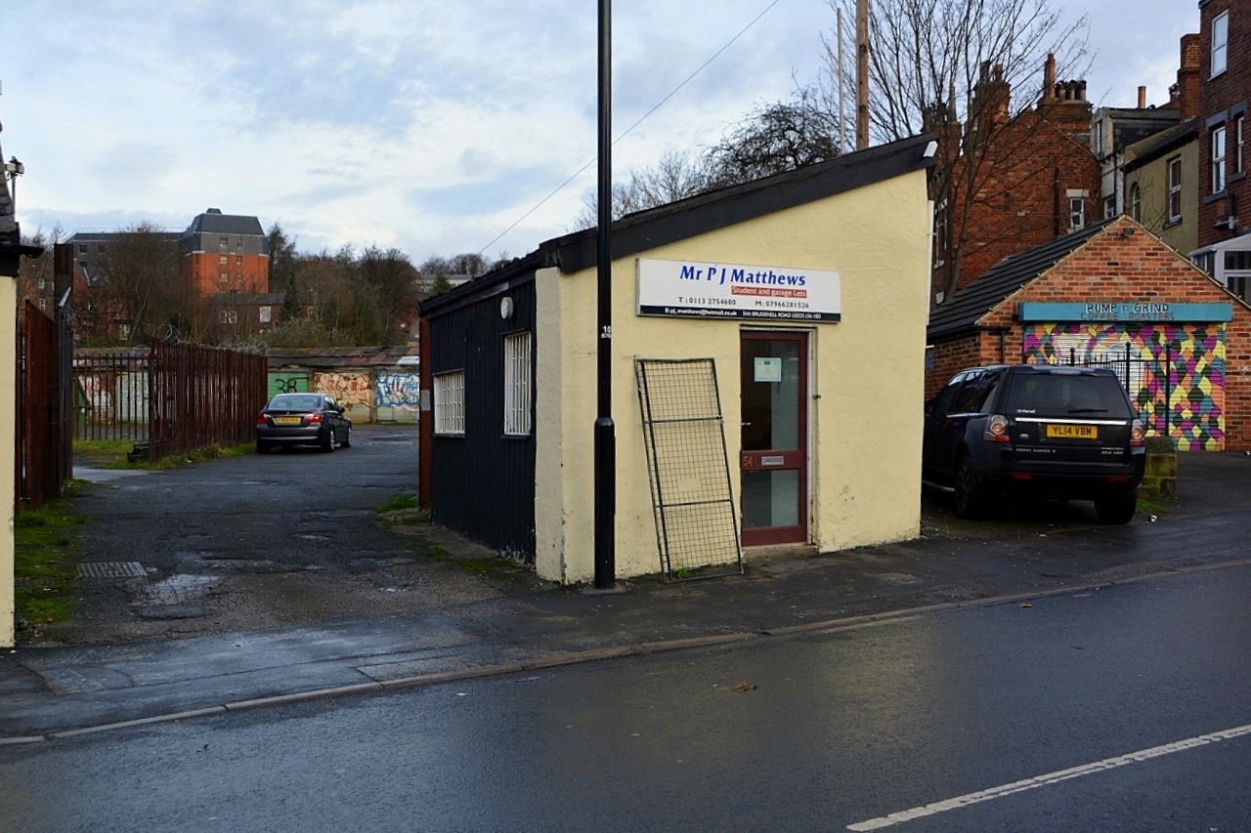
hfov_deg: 53.1
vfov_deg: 36.9
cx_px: 626
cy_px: 416
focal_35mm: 36
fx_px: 1251
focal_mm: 24
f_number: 6.3
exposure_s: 1/160
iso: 200
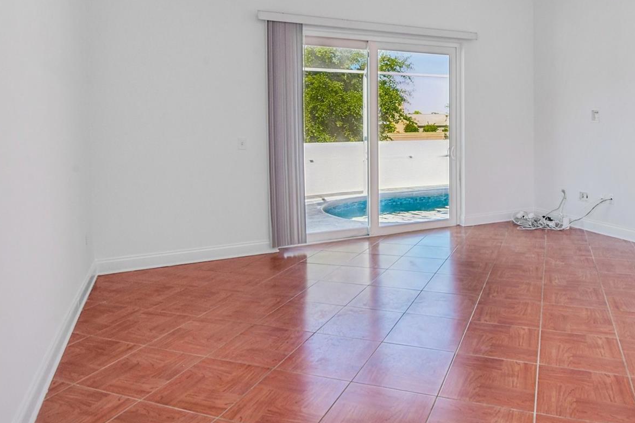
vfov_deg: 48.8
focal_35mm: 26
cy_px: 143
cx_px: 402
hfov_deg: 68.2
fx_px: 459
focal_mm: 19
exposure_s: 1/80
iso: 400
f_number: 8
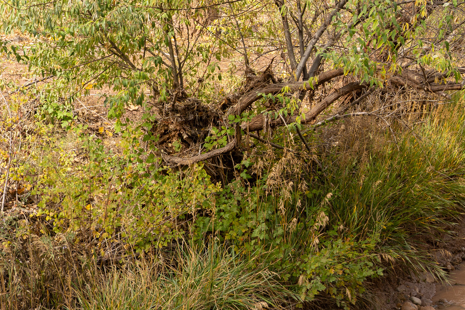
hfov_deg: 21.4
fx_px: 1136
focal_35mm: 88
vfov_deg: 15.5
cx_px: 561
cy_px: 82
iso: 200
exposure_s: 1/250
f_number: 4
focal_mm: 35
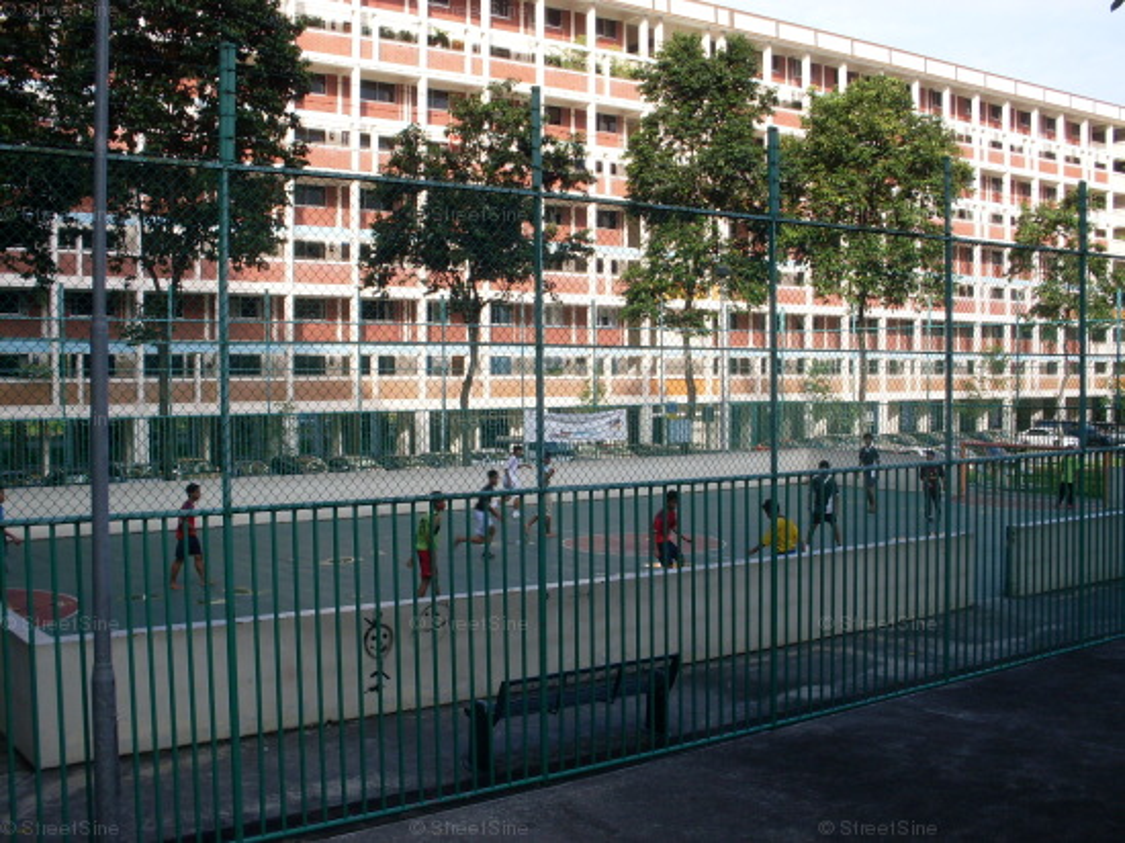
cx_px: 562
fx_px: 1234
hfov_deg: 49.0
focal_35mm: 38
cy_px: 422
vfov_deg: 37.7
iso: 80
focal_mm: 6.3
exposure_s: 1/90
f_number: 8.4
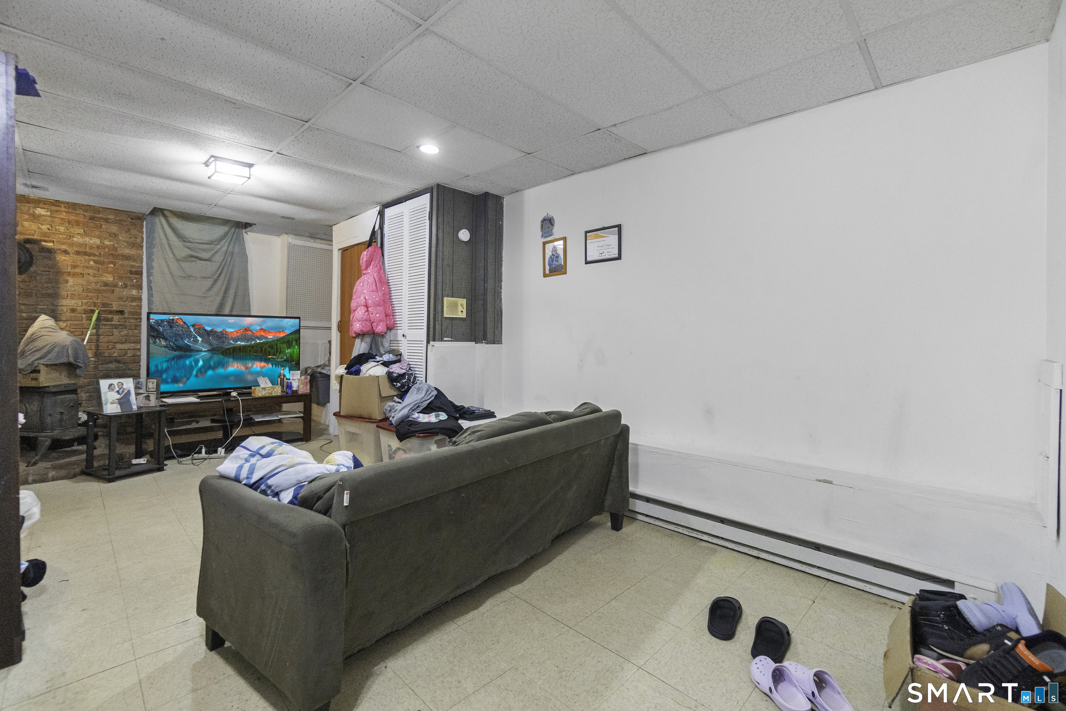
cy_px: 356
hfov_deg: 100.4
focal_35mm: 15
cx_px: 533
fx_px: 444
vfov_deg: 77.3
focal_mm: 10
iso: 1000
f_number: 4
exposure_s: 1/25
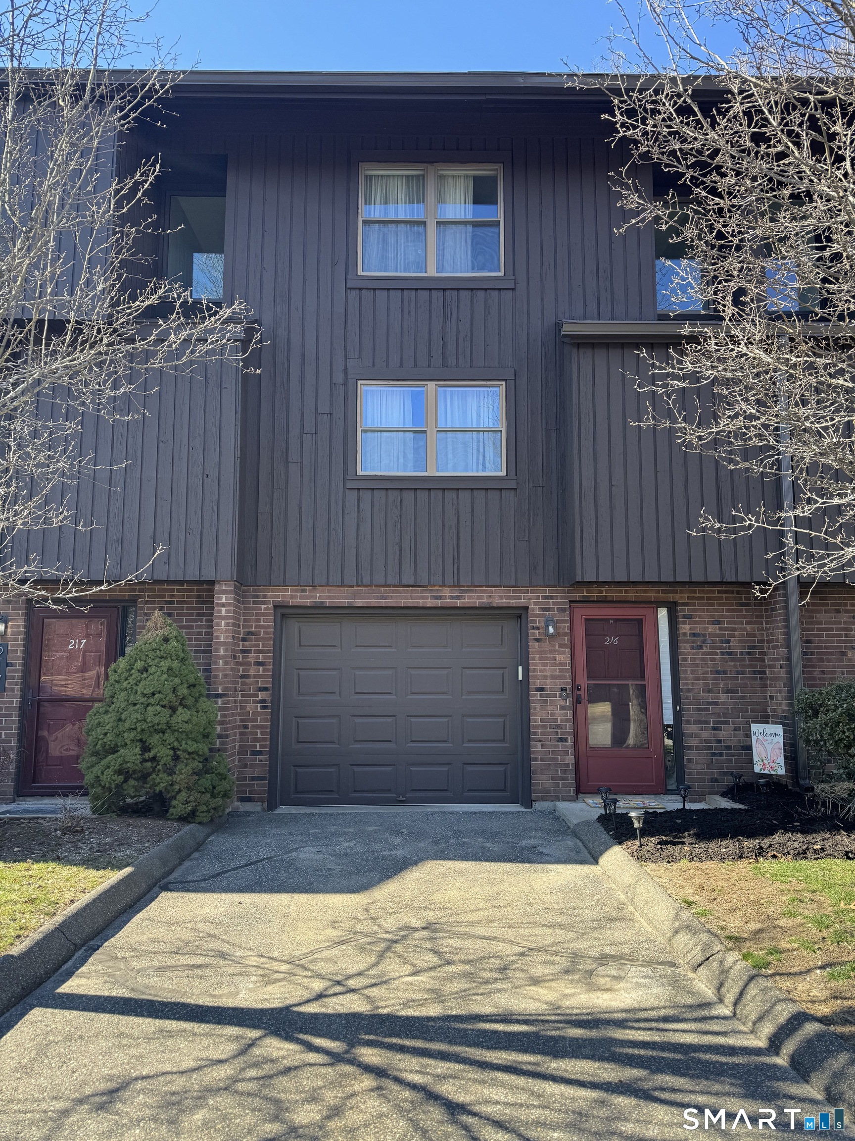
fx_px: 790
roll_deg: +0.4
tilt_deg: +8.2
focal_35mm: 24
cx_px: 428
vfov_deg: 71.6
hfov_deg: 56.8
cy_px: 570
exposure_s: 1/553
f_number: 1.78
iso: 80
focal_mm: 6.76
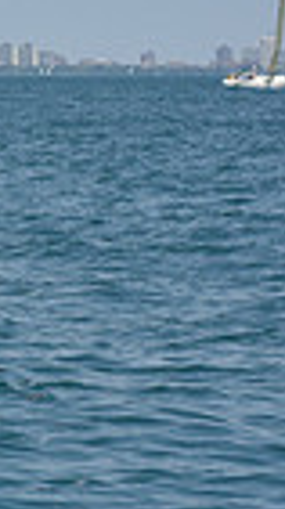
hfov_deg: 3.4
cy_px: 13
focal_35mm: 346
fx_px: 4662
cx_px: -747
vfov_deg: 6.2
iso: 250
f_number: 7.1
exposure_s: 1/1600
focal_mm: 80
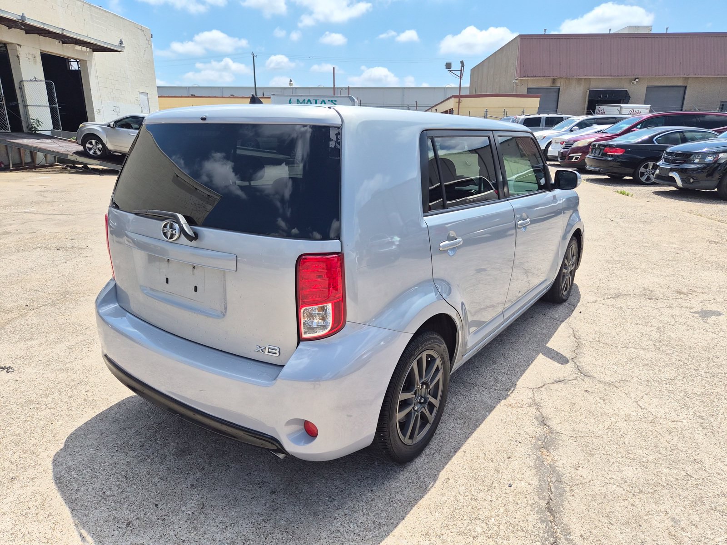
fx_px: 483
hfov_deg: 73.9
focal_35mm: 23
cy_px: 272
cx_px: 364
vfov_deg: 58.9
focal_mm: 5.4
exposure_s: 1/4640
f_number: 1.8
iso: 80
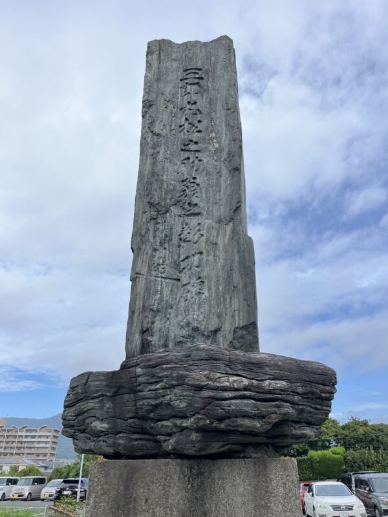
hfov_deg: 53.1
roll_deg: +0.6
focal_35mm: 26
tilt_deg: +29.6
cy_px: 258
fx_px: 389
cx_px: 194
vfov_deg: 67.3
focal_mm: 5.1
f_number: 1.6
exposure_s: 1/1212
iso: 50
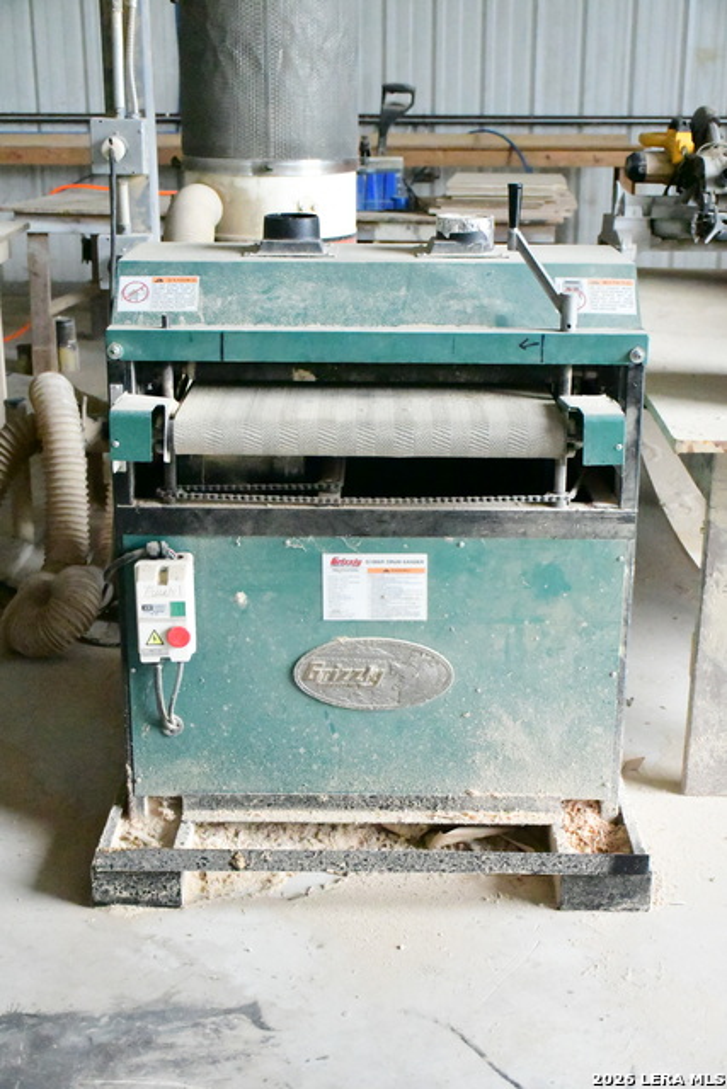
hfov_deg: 28.1
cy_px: 544
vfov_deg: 41.1
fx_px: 1453
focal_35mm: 48
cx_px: 364
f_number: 4
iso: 40000
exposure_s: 1/8000
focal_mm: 32
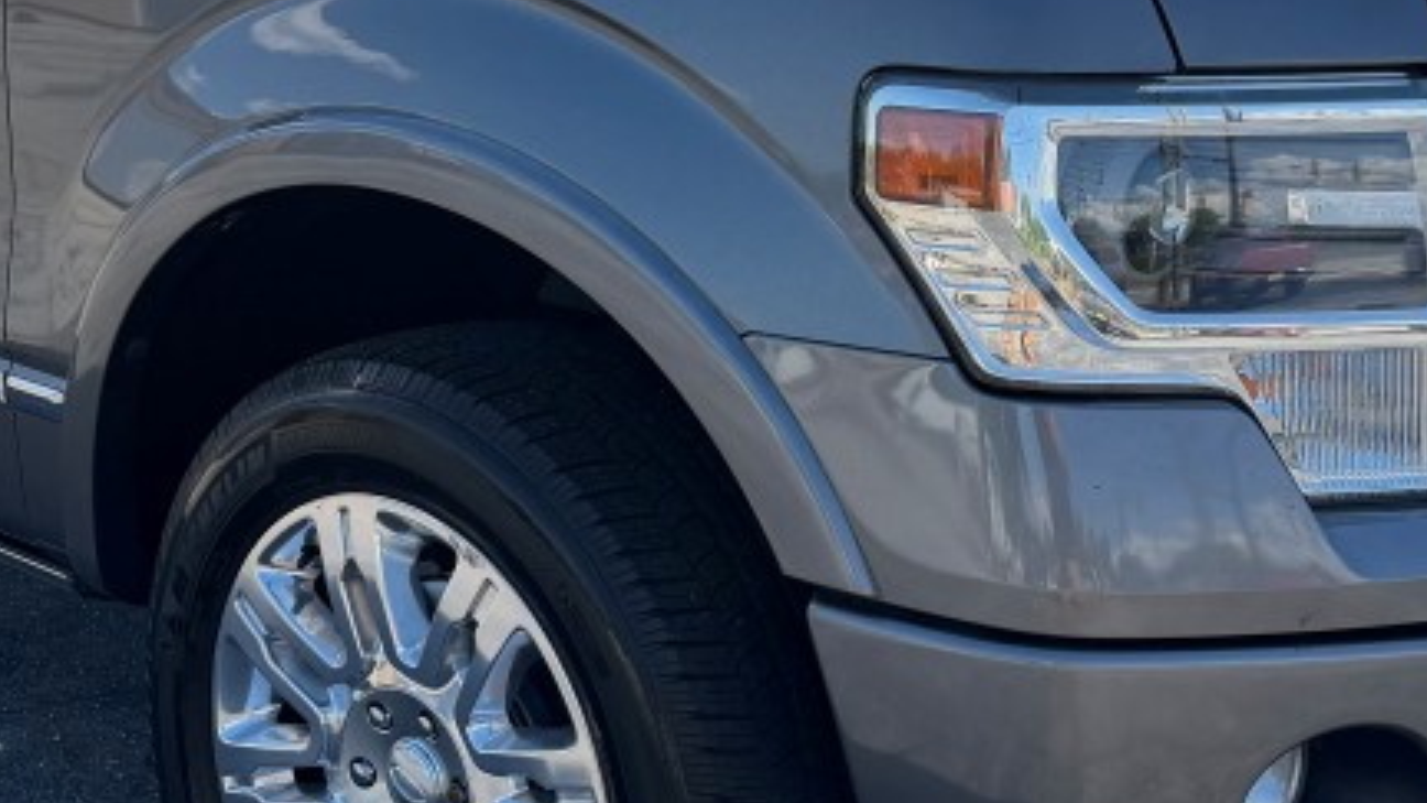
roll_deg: +0.8
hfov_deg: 33.6
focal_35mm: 62
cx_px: 502
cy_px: 317
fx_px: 2346
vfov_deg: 19.4
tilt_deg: -9.7
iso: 100
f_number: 1.78
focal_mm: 6.76
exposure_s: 1/3021
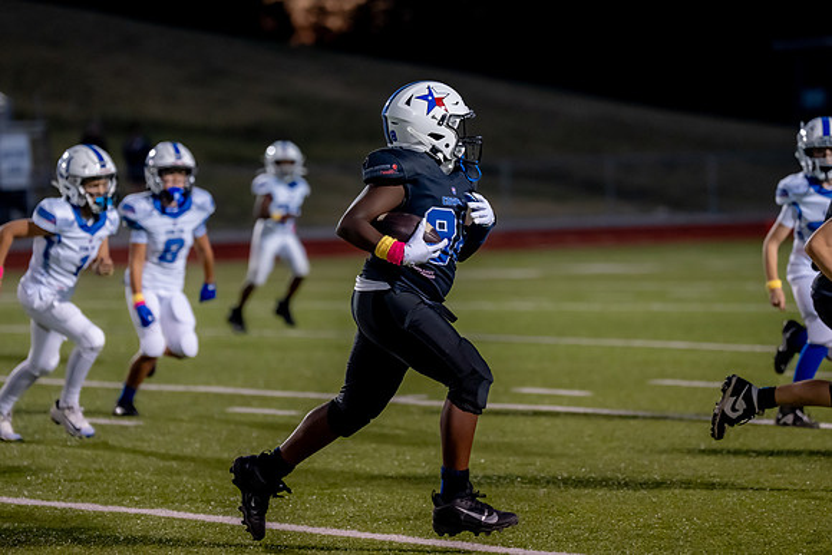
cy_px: 252
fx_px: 4360
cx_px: 433
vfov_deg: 7.3
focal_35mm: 189
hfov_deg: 10.9
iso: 2500
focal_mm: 154
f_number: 2.8
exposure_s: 1/1000
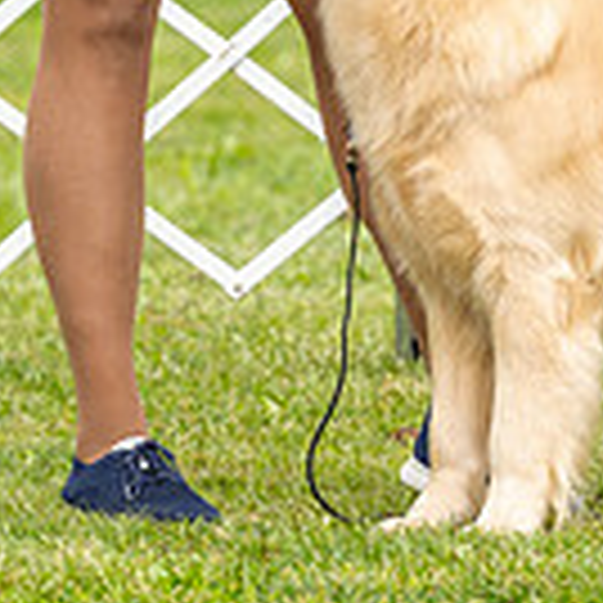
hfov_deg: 2.3
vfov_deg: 2.3
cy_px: -184
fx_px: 14880
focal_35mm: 755
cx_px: 461
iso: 400
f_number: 4.5
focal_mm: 176
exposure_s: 1/640
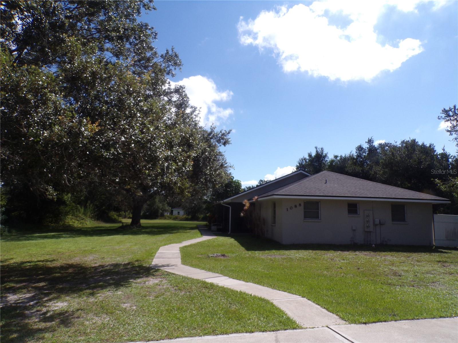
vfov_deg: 56.8
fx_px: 318
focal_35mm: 24
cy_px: 172
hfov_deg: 71.6
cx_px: 229
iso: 80
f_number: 5.8
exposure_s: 1/400
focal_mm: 4.3
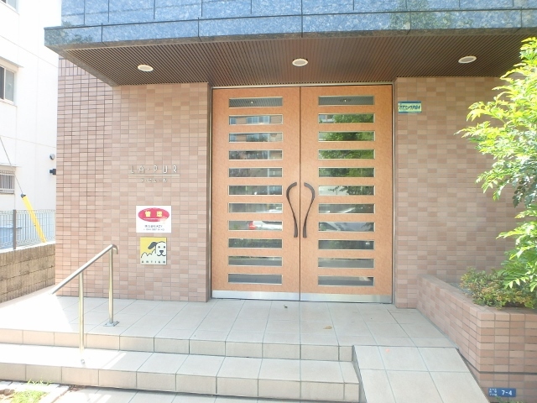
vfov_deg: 63.4
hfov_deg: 79.0
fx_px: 326
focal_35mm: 21
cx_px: 268
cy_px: 202
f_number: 3.5
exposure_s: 1/100
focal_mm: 3.7
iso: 125
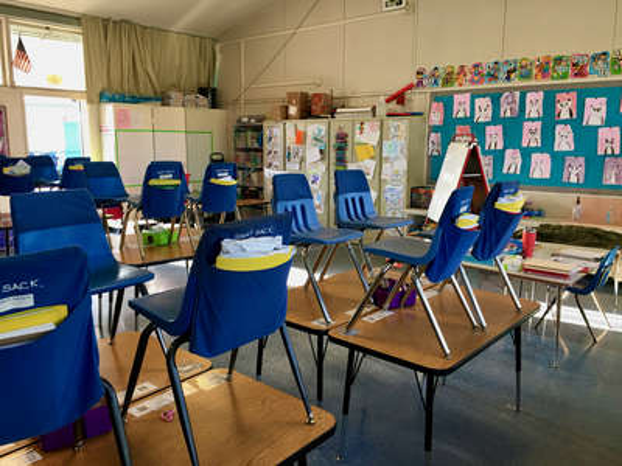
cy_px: 233
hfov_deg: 61.7
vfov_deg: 48.2
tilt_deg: -8.3
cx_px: 311
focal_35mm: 29
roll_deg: -0.4
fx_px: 521
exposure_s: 1/30
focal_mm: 4.15
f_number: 2.2
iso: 32
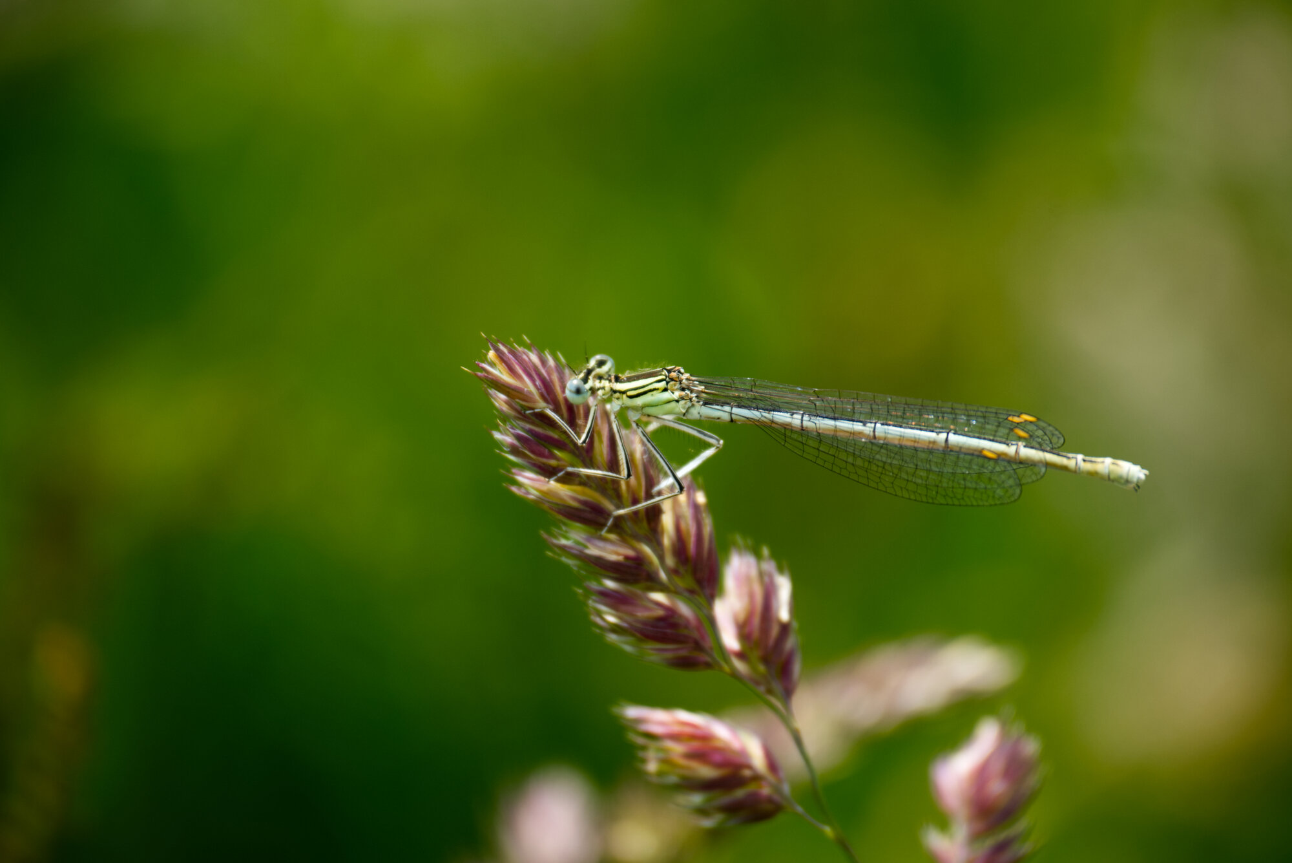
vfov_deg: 3.1
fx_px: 16155
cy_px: 432
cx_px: 646
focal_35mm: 450
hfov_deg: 4.6
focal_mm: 300
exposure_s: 1/320
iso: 200
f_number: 5.6
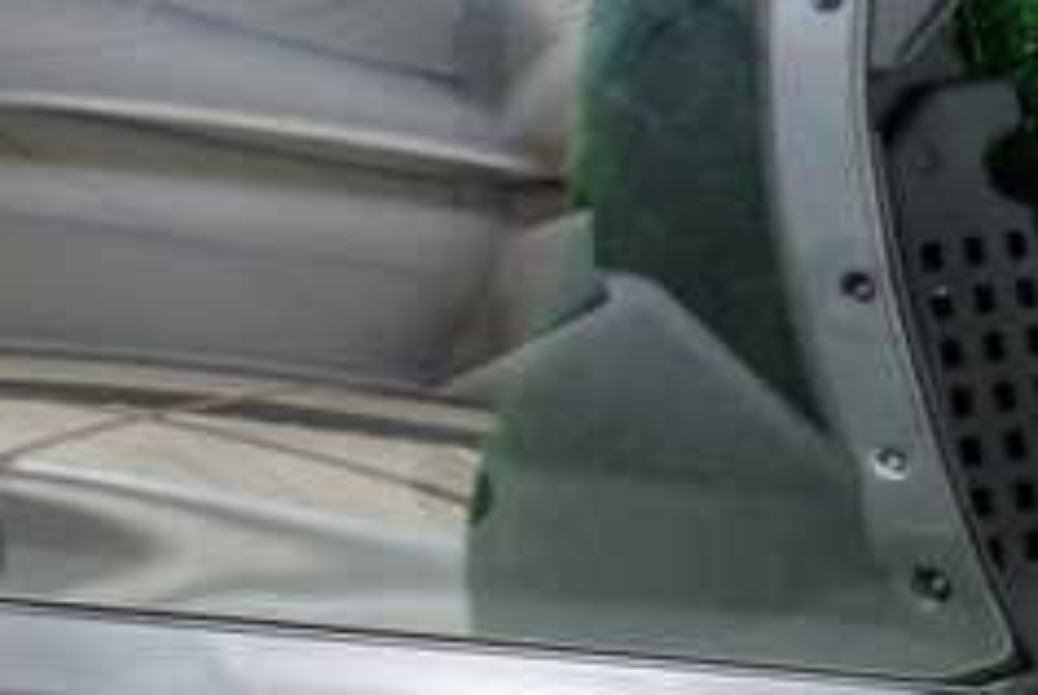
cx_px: 224
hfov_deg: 29.8
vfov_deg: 20.5
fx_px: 1905
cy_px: 172
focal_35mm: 66
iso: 500
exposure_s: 1/30
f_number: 2
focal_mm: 4.5
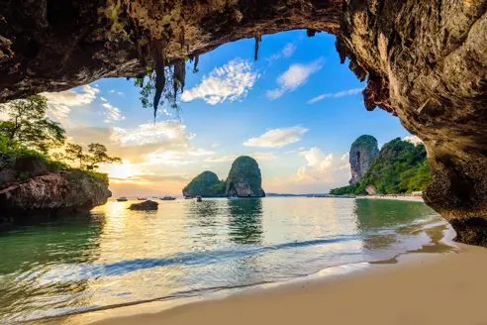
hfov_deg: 104.3
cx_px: 244
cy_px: 162
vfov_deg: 81.2
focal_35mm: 14
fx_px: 189
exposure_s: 1/320
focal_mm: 14
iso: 320
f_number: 5.6
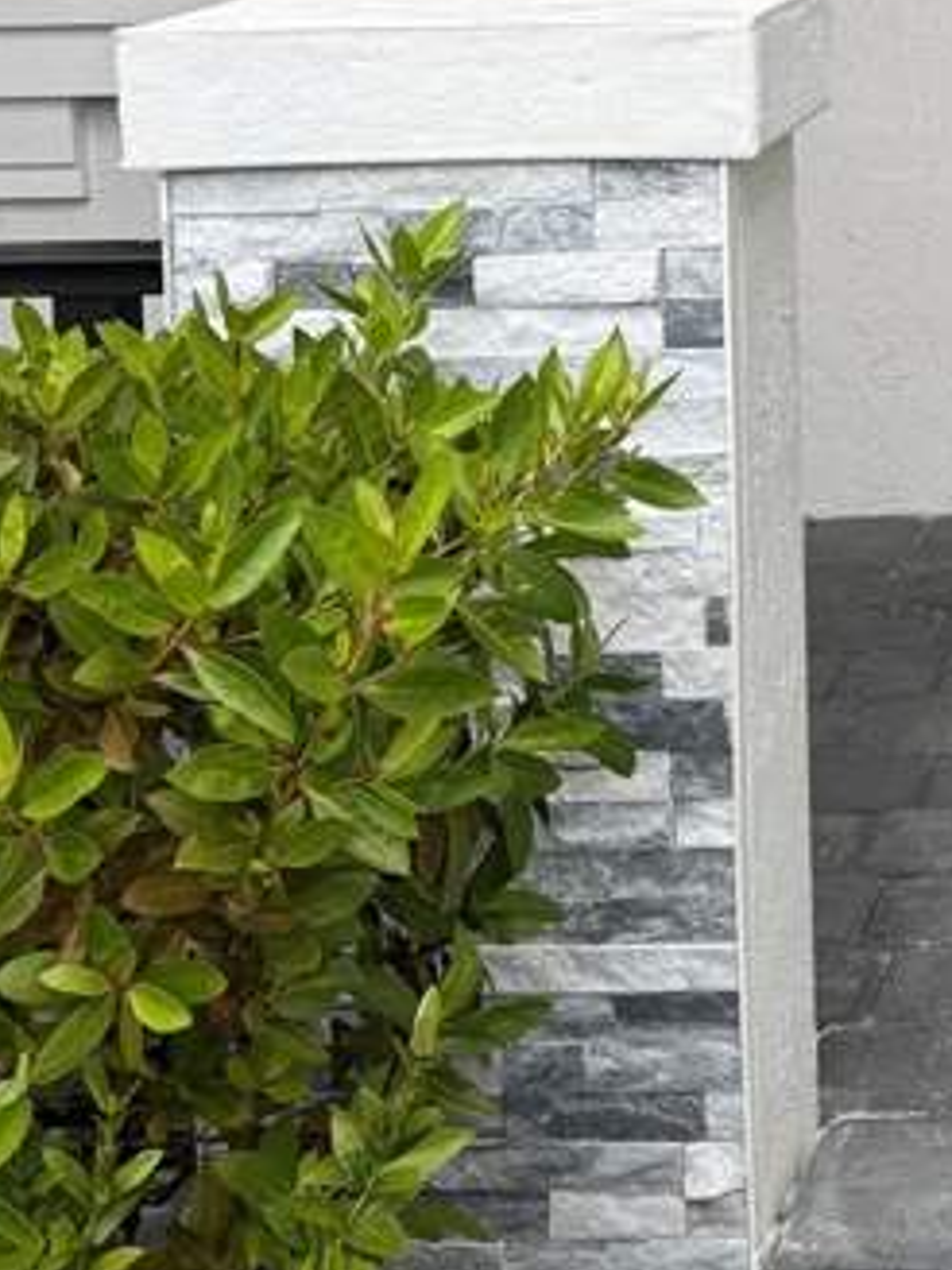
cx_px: 1281
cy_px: -105
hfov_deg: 17.6
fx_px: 2860
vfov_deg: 23.6
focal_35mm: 78
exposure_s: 1/185
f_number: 1.78
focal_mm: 6.76
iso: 64
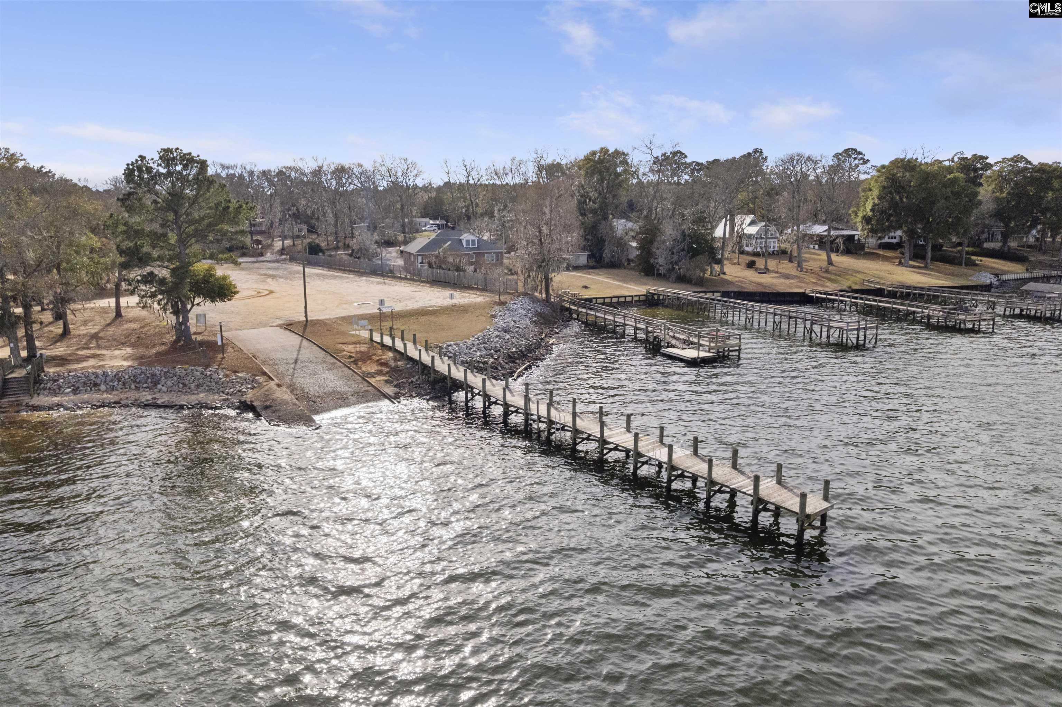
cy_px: 354
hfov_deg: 78.6
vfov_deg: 57.2
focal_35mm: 22
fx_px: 649
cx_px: 531
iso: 400
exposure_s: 1/640
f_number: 2.8
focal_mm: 8.38
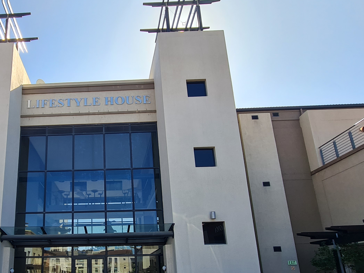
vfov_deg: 52.6
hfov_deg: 65.3
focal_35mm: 25
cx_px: 92
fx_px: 263
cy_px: 202
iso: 50
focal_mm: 2.2
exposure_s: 1/1132
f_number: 2.2
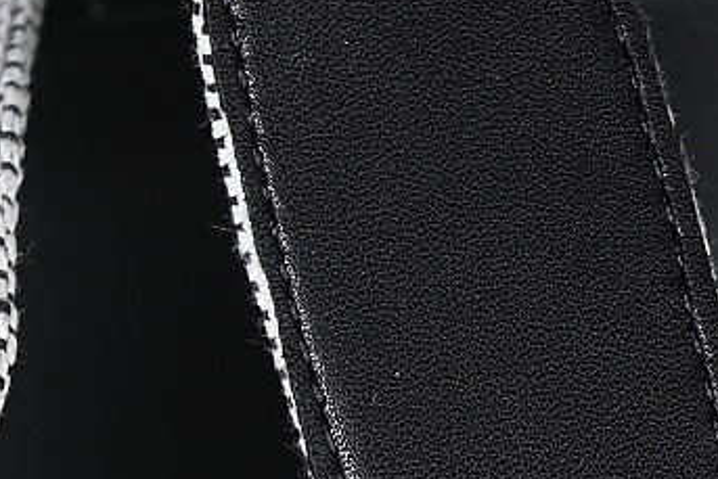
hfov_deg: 8.7
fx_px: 4709
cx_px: 471
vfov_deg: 5.8
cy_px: 523
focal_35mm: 236
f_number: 7.1
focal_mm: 50
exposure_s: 1/80
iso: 160
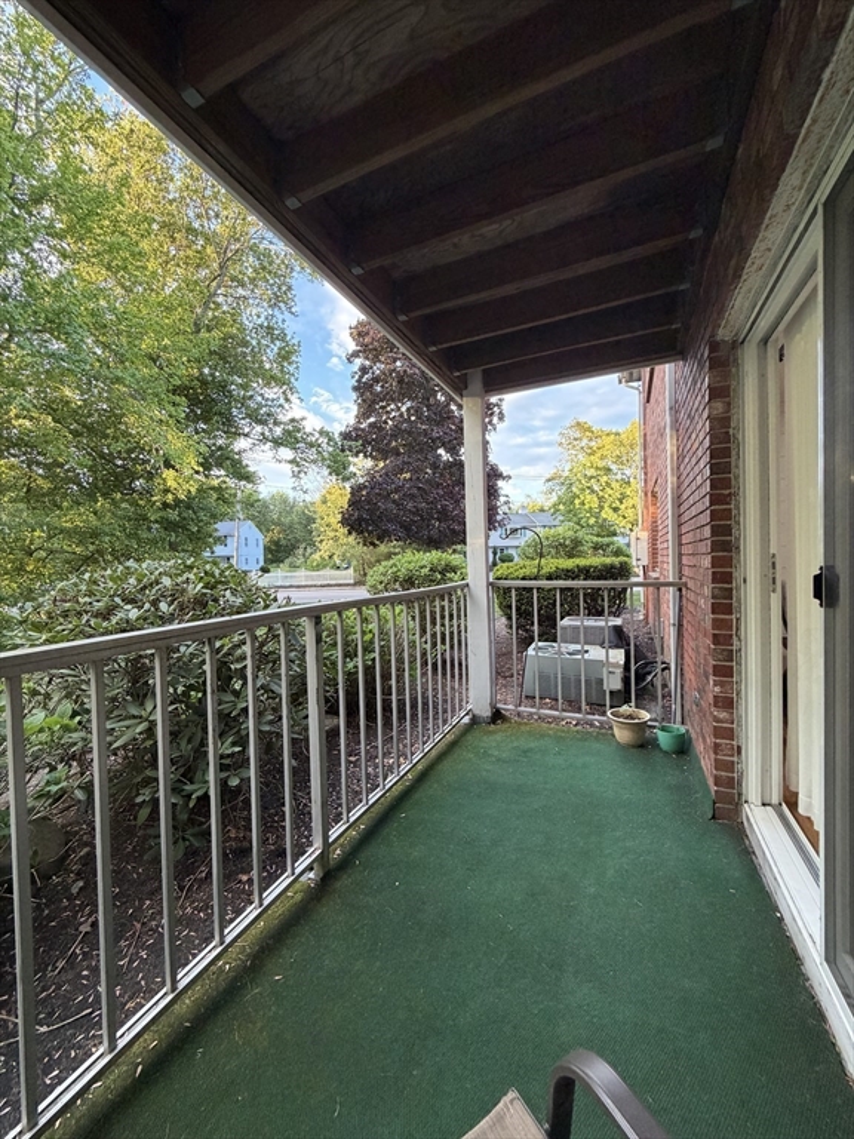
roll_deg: +1.0
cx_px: 427
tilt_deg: -0.8
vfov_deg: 102.1
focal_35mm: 14
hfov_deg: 85.7
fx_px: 461
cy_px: 570
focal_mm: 2.22
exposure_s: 1/105
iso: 320
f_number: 2.2
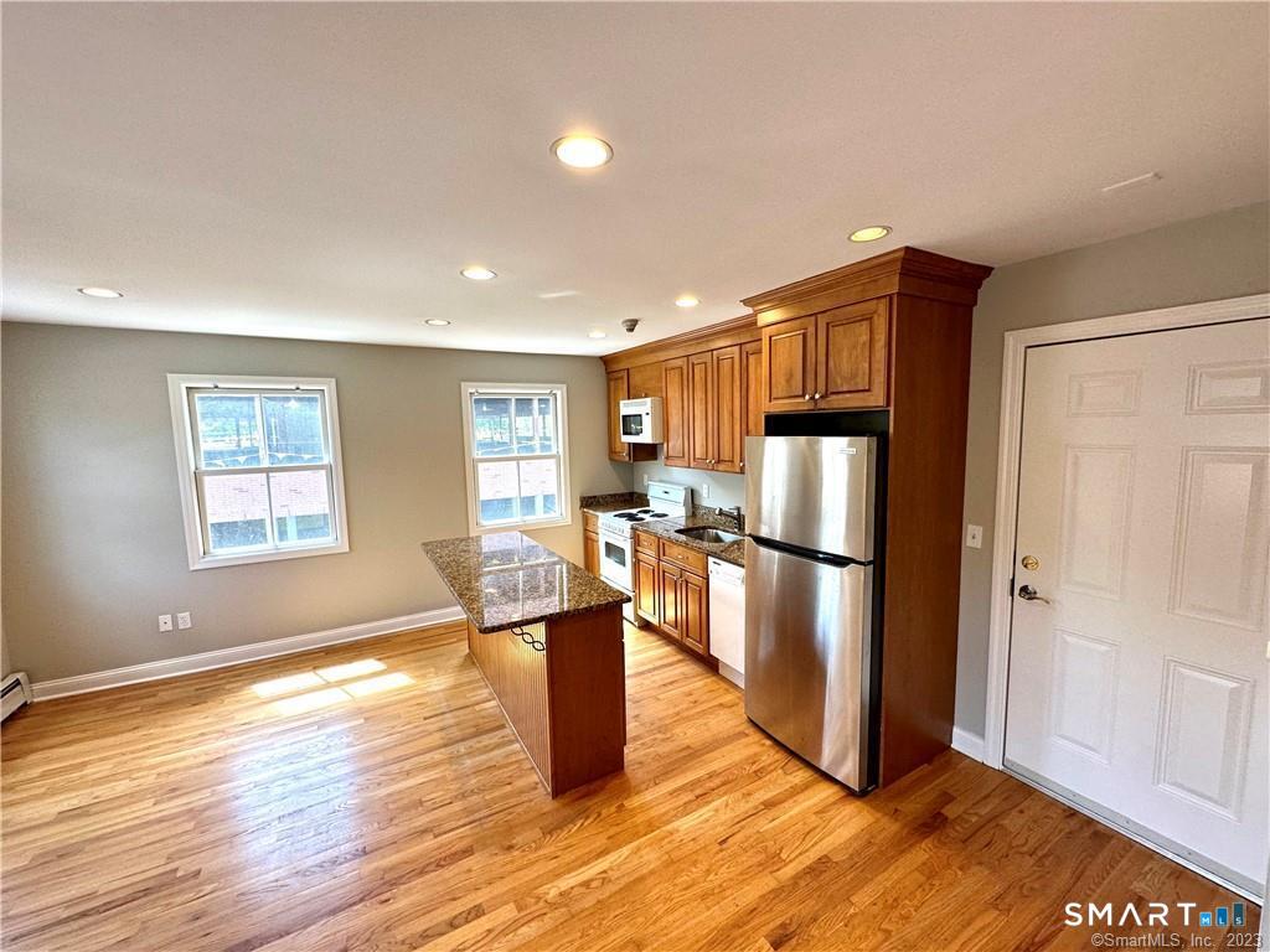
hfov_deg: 102.1
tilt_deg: -5.5
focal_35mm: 14
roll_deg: +1.0
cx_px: 635
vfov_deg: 85.7
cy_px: 476
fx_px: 514
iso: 100
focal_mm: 2.22
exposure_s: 1/120
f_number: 2.2
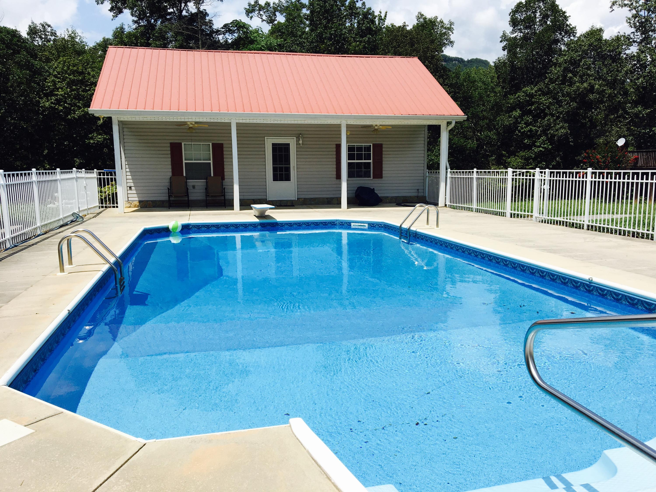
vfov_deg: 48.2
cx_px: 328
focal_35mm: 29
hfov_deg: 61.7
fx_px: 550
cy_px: 246
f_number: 2.2
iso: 25
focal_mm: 4.15
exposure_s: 1/2262
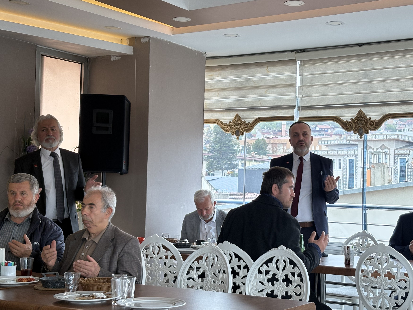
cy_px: 165
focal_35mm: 60
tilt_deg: +2.3
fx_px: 716
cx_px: 230
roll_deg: -1.3
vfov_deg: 24.4
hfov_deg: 32.1
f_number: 1.6
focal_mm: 5.96
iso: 32
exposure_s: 1/121
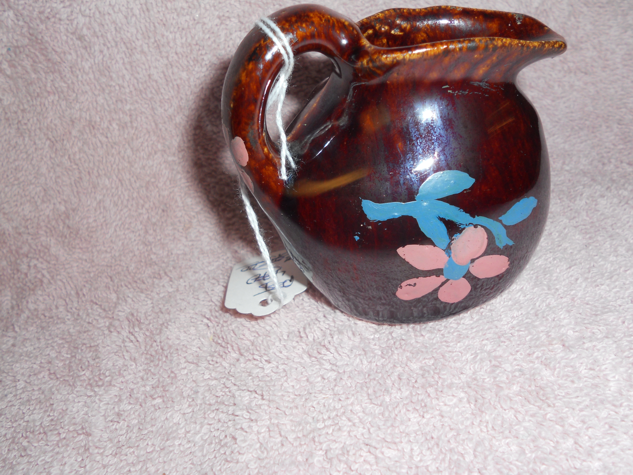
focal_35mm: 32
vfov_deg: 44.2
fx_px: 585
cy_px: 238
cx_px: 316
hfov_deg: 56.8
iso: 80
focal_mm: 5.8
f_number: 8.8
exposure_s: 1/25
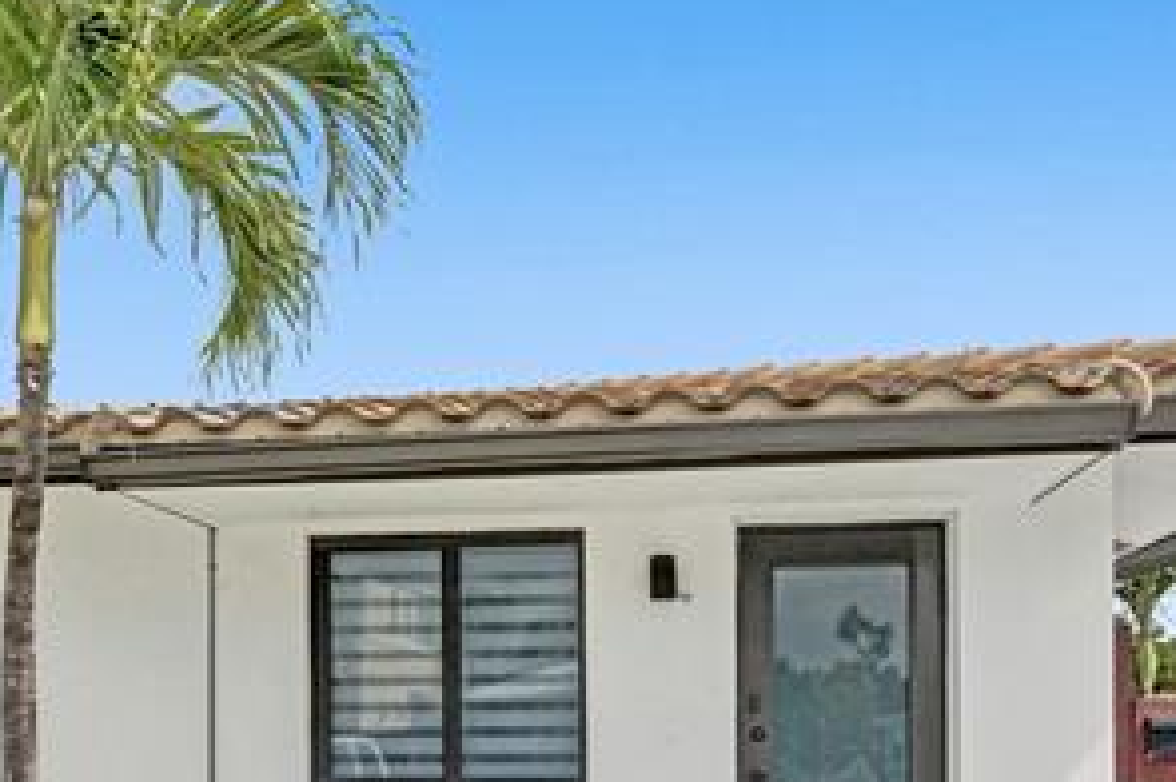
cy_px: 760
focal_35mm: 38
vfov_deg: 32.5
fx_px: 1240
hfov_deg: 50.4
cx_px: 474
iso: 2500
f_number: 22
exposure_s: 1/1000
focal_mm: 14
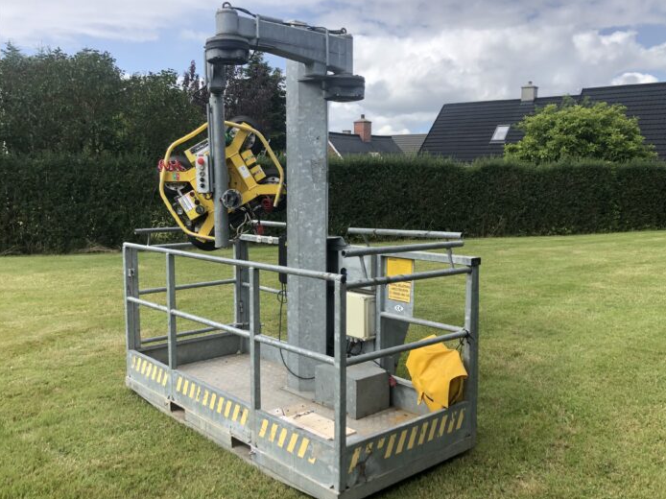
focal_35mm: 31
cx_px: 320
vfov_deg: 45.4
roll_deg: -0.4
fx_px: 596
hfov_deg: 58.3
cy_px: 259
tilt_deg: -8.3
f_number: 1.8
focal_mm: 3.99
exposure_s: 1/1066
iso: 20
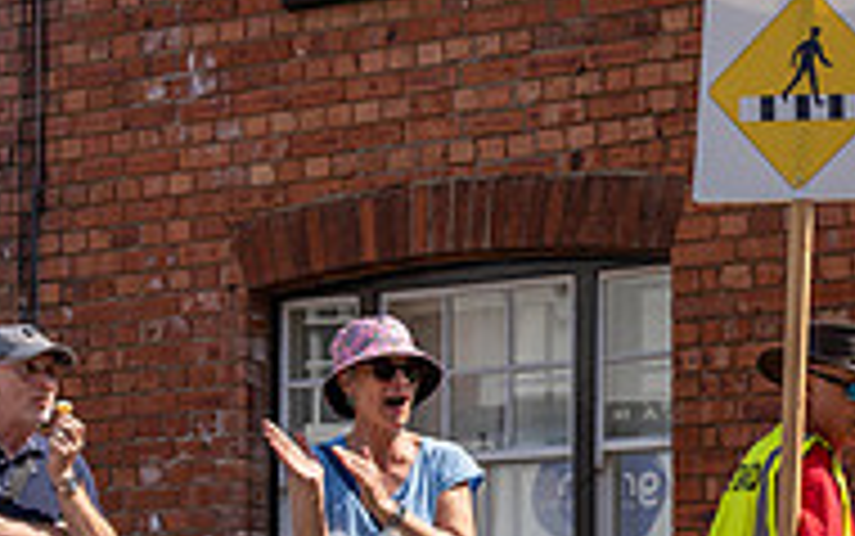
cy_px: 723
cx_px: 1089
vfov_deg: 10.8
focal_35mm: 118
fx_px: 2751
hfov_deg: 16.7
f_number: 3.5
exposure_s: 1/2500
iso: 160
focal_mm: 38
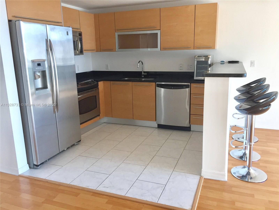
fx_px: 234
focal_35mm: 29
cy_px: 105
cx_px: 140
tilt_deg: -13.3
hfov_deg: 61.7
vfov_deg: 48.2
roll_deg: +2.1
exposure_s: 1/30
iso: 32
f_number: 2.2
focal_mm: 4.15
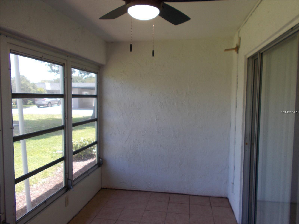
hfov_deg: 67.3
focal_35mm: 26
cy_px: 112
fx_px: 225
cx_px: 150
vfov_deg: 53.1
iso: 80
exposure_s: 1/80
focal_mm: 4.6
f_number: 3.2
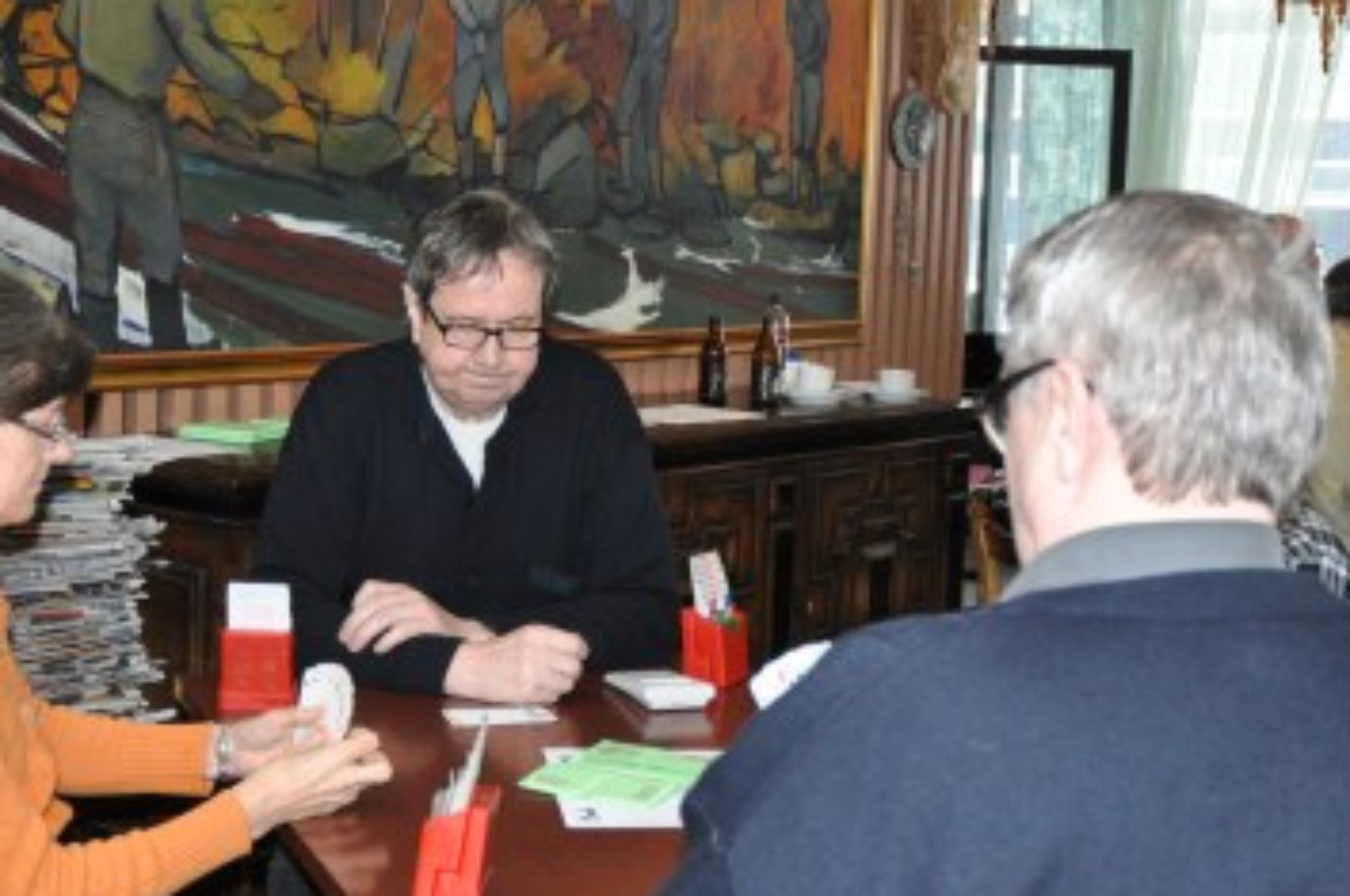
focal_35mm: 56
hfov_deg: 35.7
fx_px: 2097
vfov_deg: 24.1
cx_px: 625
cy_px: 417
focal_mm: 22
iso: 800
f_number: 3.5
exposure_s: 1/60
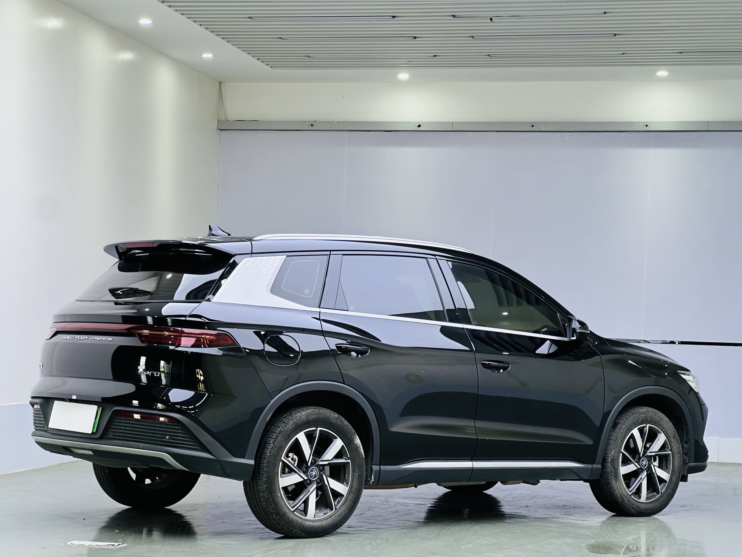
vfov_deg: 19.1
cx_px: 371
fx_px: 1651
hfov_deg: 25.3
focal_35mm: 77
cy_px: 278
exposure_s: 1/50
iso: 125
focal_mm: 9
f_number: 2.8
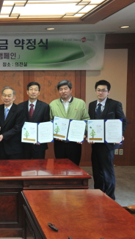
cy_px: 118
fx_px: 356
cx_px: -21
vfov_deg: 37.2
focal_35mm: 56
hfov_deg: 20.3
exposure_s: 1/80
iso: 1600
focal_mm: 35
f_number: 8
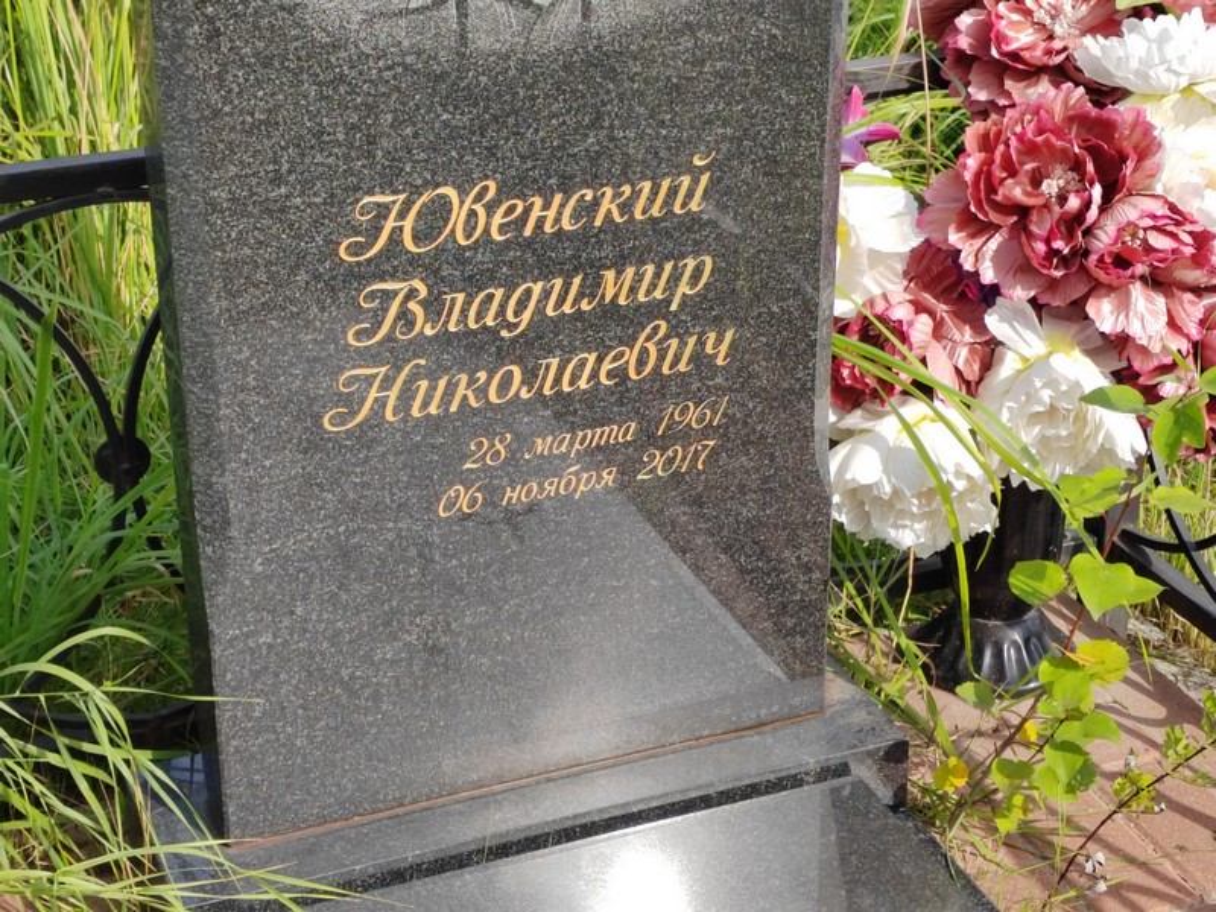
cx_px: 608
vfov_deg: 21.3
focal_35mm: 69
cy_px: 456
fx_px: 2424
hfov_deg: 28.2
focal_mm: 5.52
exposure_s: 1/740
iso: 100
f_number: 1.9
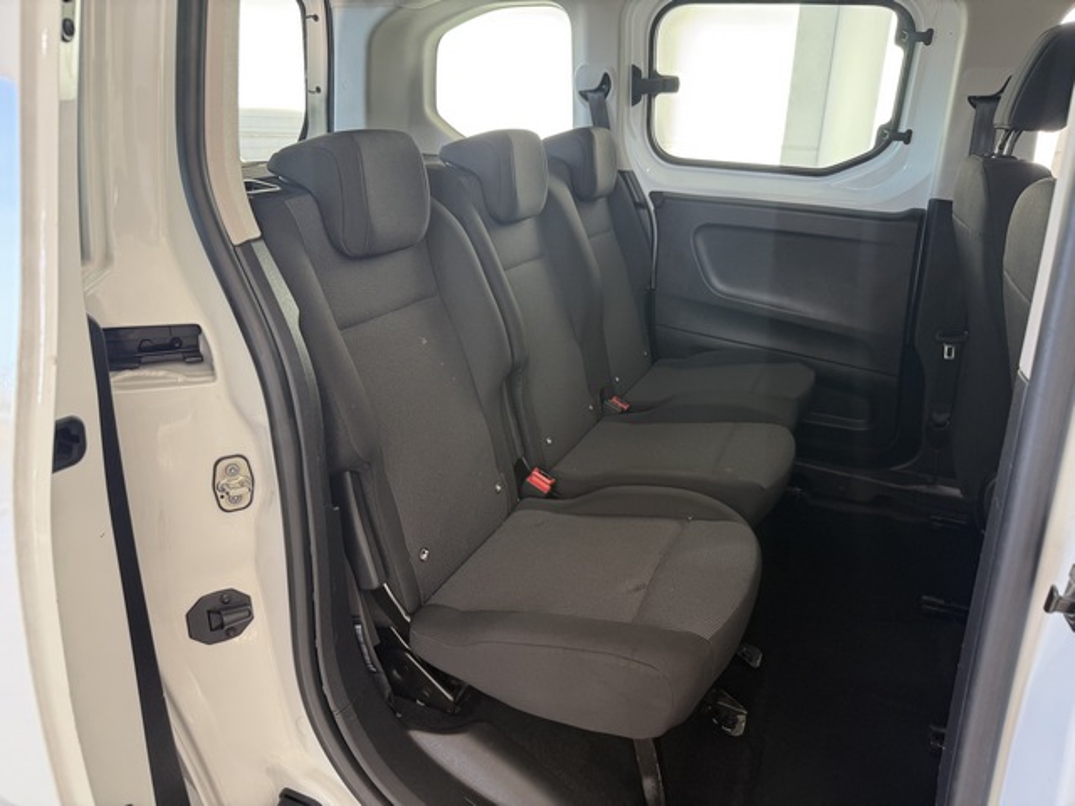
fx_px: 745
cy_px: 403
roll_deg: -1.6
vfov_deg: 56.8
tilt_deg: -20.5
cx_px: 538
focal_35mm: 24
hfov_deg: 71.6
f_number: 1.78
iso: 125
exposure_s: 1/50
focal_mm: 6.76
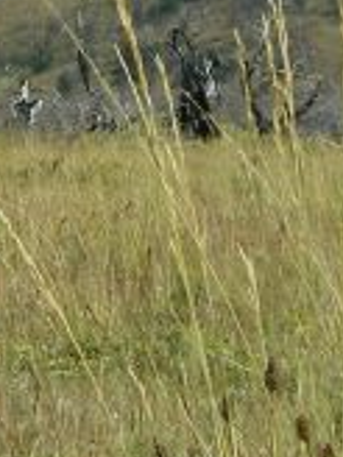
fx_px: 5866
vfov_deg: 4.4
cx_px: -128
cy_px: -404
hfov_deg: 3.3
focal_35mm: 444
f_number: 5.9
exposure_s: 1/500
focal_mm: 18.9
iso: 64
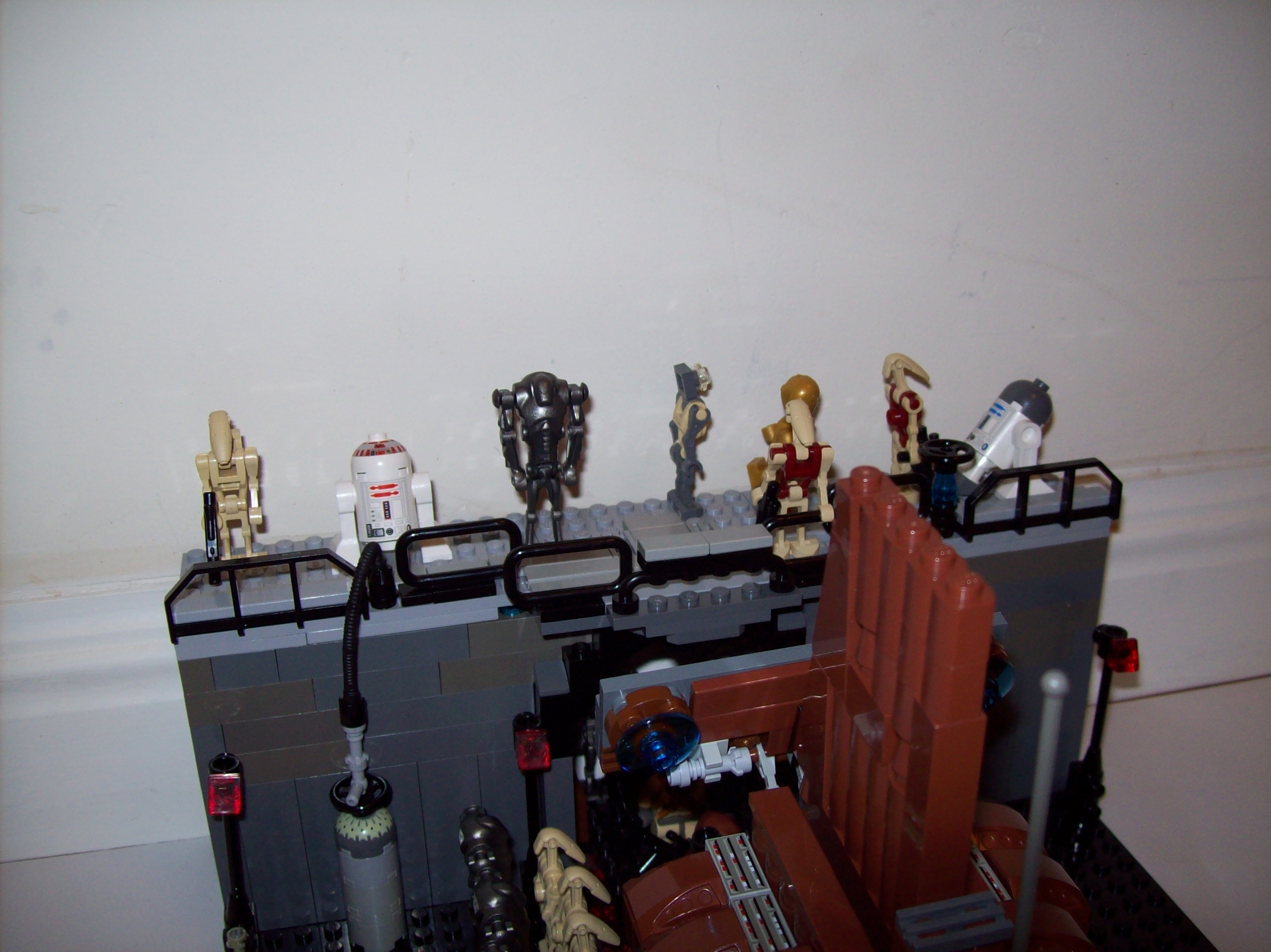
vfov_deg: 39.6
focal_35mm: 36
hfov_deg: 51.4
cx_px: 636
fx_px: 1321
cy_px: 476
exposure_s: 1/64
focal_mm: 6
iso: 80
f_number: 2.7
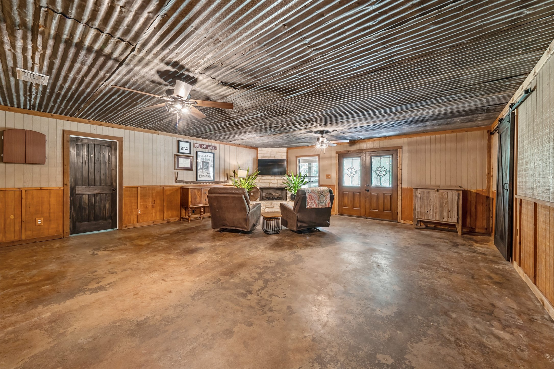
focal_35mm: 14
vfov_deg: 81.2
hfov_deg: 104.3
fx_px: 215
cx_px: 277
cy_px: 184
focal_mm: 14
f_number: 8
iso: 800
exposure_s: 1/1.67
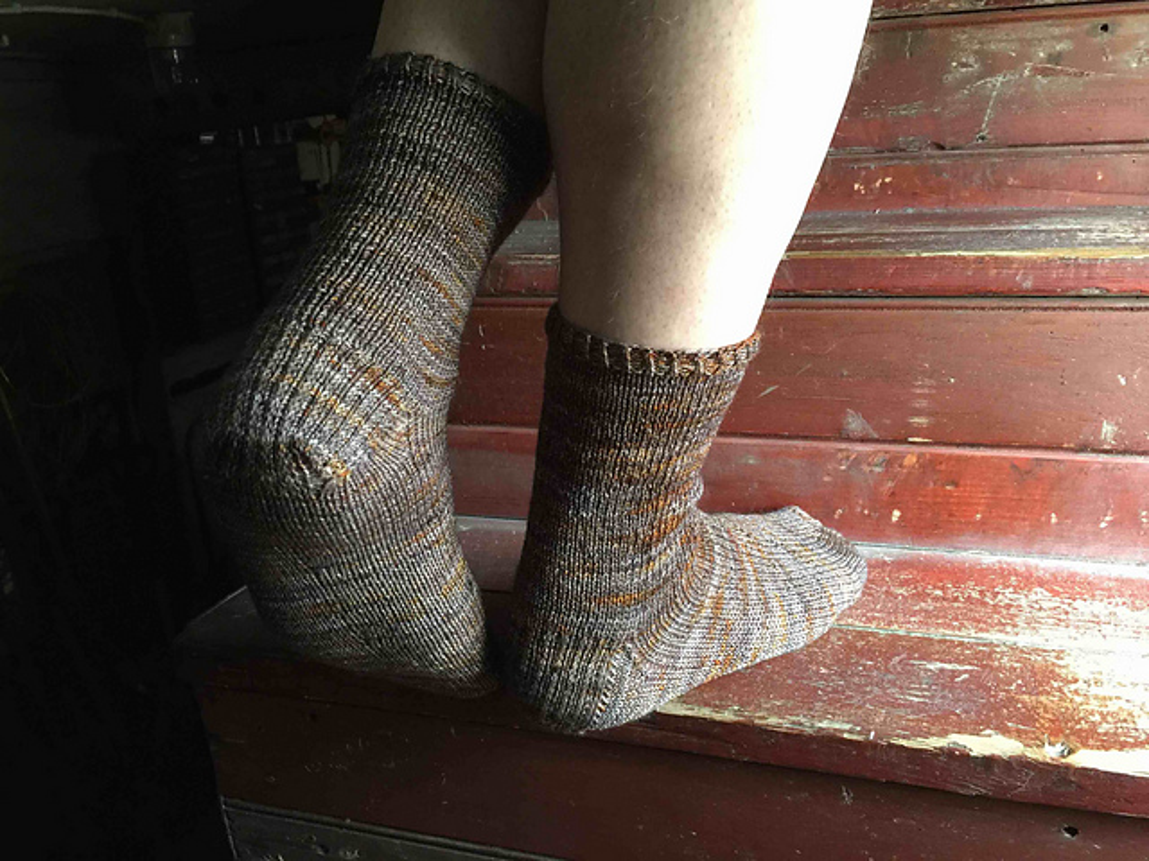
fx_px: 963
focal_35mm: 29
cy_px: 430
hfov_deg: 61.7
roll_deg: +4.2
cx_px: 574
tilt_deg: -18.2
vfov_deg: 48.2
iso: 125
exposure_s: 1/8
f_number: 2.2
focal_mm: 4.15
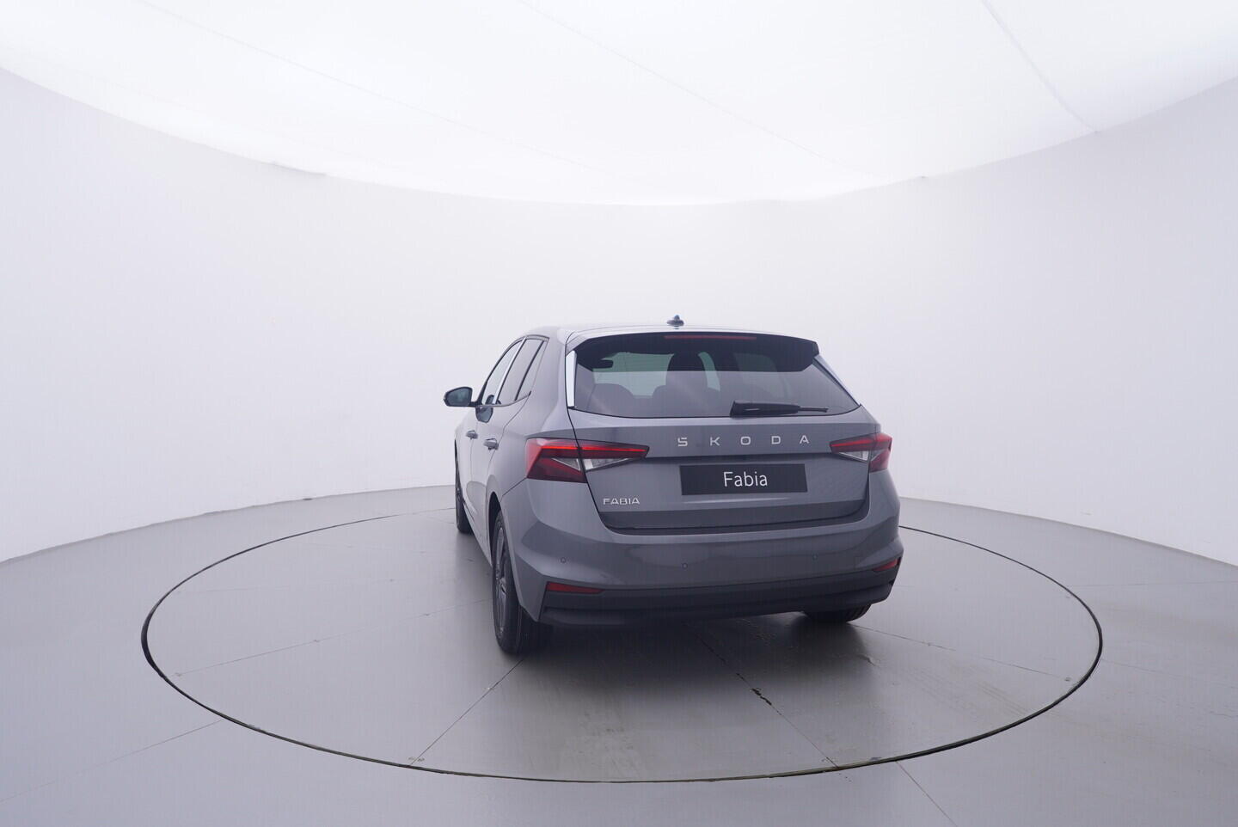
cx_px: 619
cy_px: 414
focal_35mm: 22
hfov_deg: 77.3
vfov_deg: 56.2
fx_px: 774
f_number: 5
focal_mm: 15
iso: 200
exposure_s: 1/80
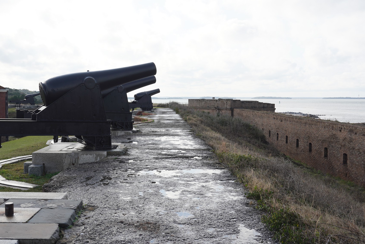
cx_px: 154
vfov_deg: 33.4
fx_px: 406
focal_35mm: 40
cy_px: 116
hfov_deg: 48.3
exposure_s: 1/100
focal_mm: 34
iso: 100
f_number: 13
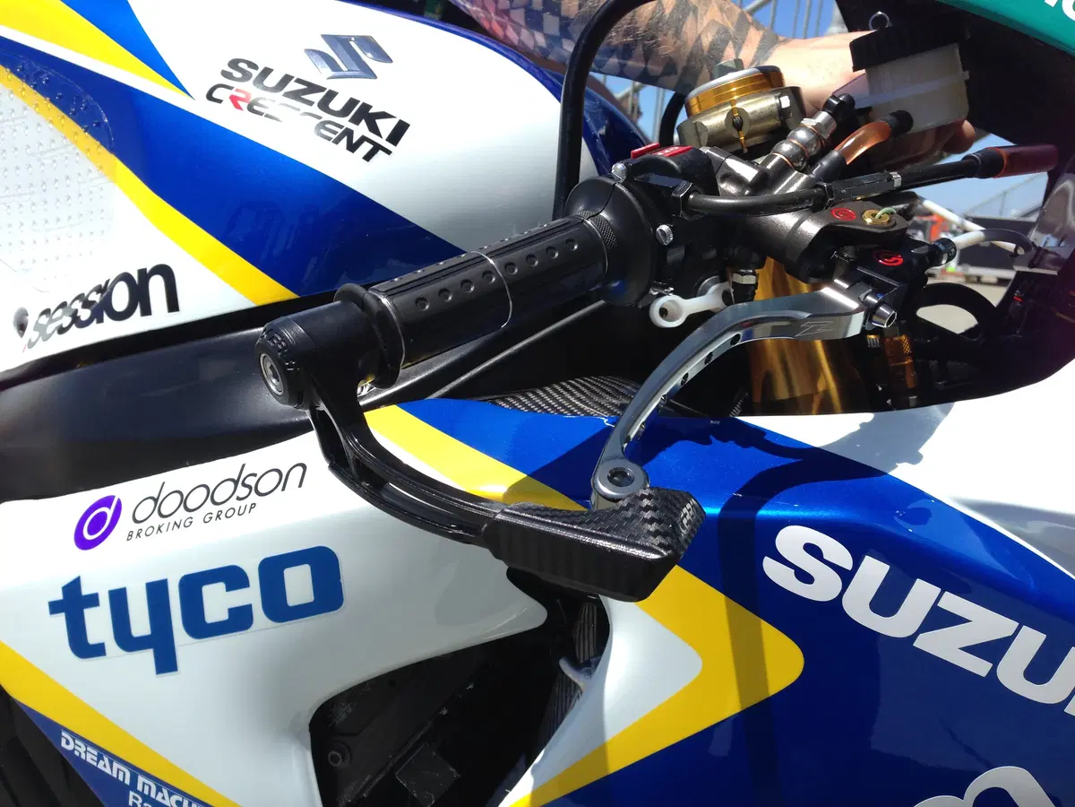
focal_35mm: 33
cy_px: 404
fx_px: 1025
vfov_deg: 42.9
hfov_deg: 55.4
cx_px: 538
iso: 50
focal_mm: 4.12
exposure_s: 1/1427
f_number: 2.4
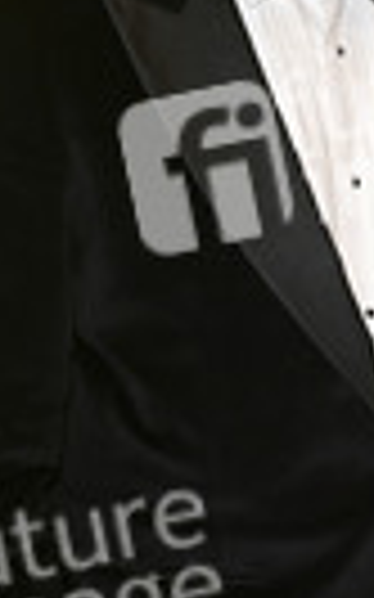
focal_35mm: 98
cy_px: 373
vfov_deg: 21.2
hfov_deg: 12.9
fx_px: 1600
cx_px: 482
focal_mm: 32
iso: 2500
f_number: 5.6
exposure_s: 1/30
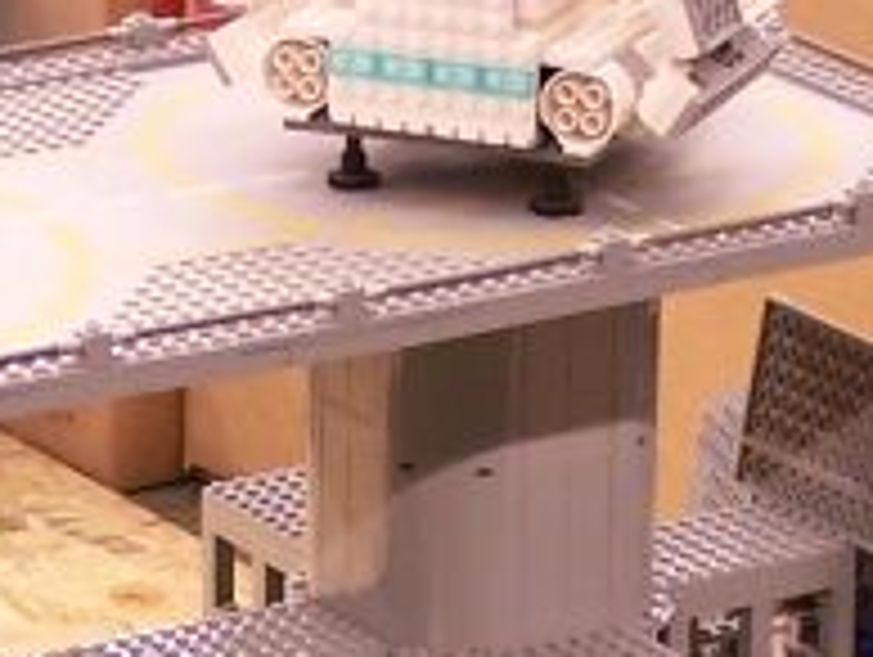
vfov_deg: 5.5
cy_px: 896
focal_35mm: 269
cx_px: 464
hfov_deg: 7.4
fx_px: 6792
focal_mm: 8.5
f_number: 3
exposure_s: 1/2
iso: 80
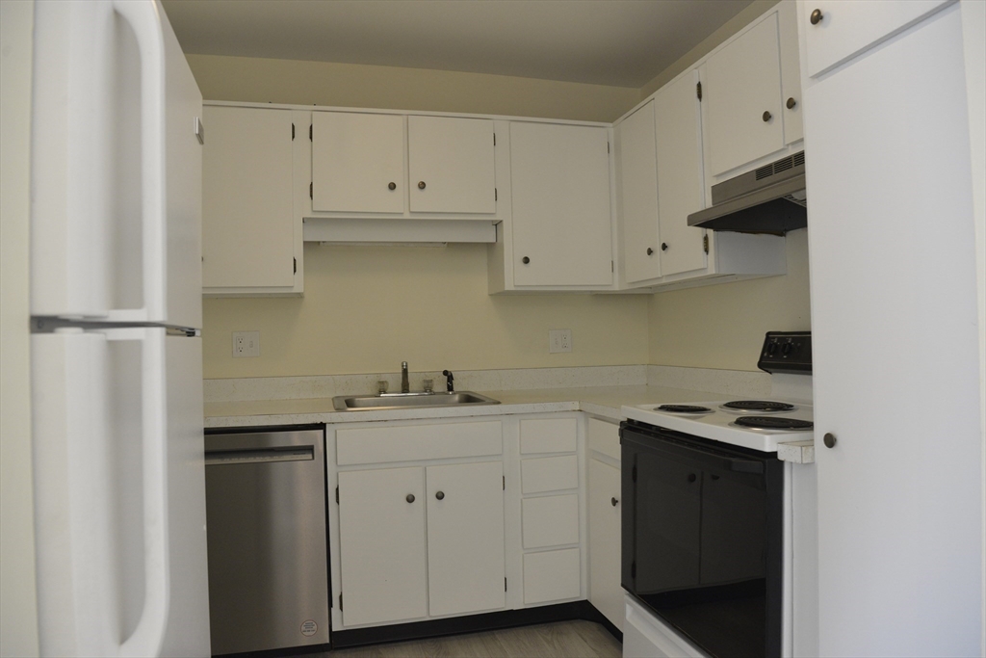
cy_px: 329
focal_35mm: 24
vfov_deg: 53.1
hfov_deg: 73.7
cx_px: 493
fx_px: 657
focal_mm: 24
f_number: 6.3
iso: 2500
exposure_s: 1/160
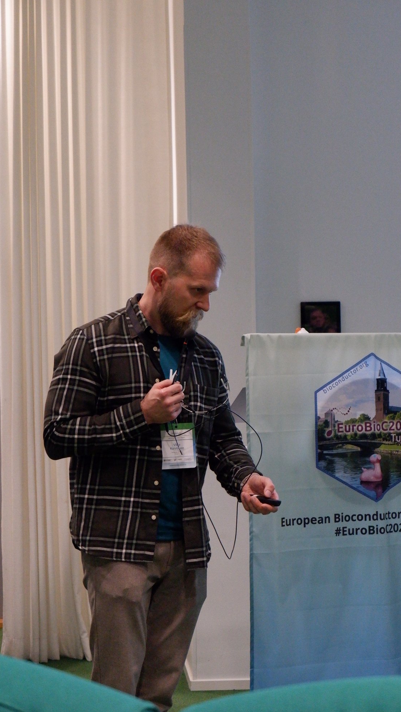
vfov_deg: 30.2
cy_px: 360
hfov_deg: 17.2
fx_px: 1323
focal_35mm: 70
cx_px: 204
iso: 6400
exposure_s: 1/180
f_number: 5.6
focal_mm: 44.5
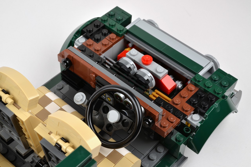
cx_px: 126
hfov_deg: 33.4
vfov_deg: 22.6
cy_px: 84
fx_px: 418
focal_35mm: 60
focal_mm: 60
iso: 100
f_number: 22
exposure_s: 1/60
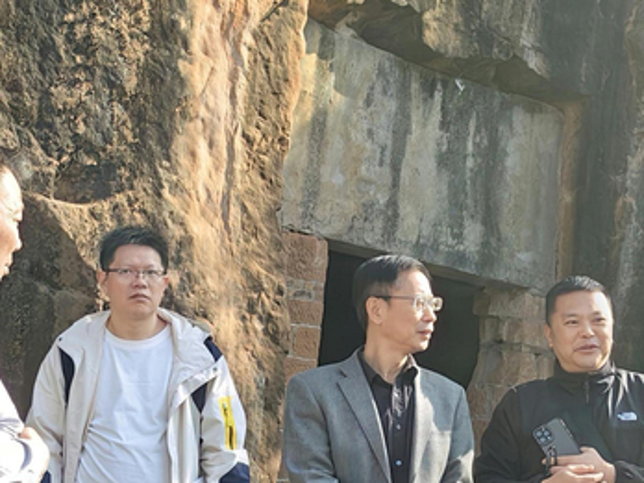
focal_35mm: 91
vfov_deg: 16.1
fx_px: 1693
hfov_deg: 21.5
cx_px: 392
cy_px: 402
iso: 50
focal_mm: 5.75
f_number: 2
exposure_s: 1/1043
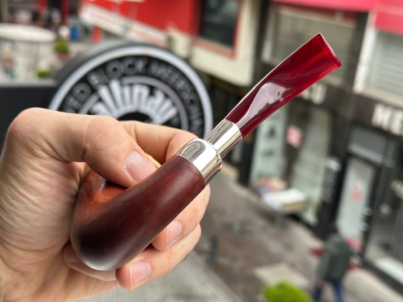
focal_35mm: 48
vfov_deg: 30.3
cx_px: 202
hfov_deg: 39.7
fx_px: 559
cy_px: 151
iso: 64
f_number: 1.78
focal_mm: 6.86
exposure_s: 1/315
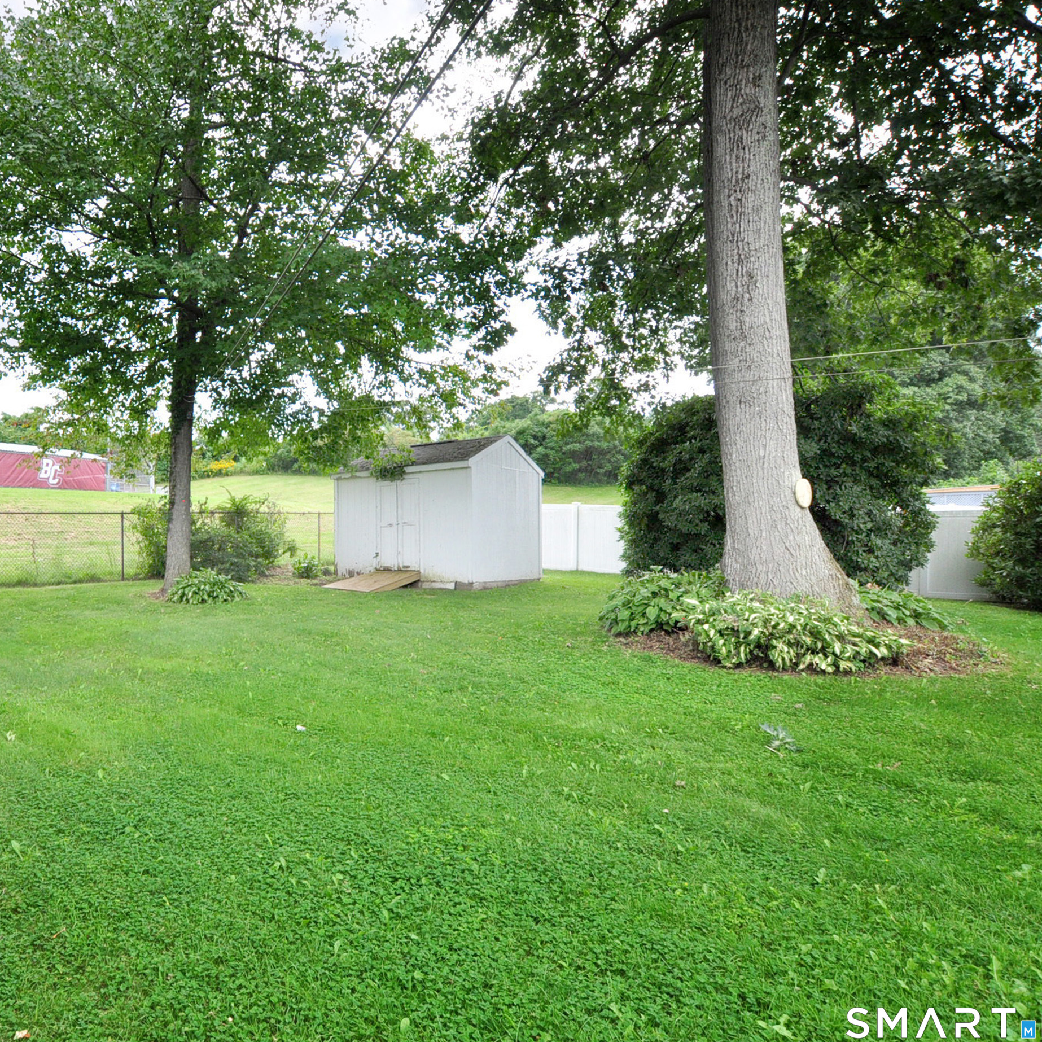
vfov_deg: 74.8
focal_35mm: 20
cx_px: 272
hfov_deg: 70.3
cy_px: 508
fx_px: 681
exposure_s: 1/200
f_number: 8
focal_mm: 10
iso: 500
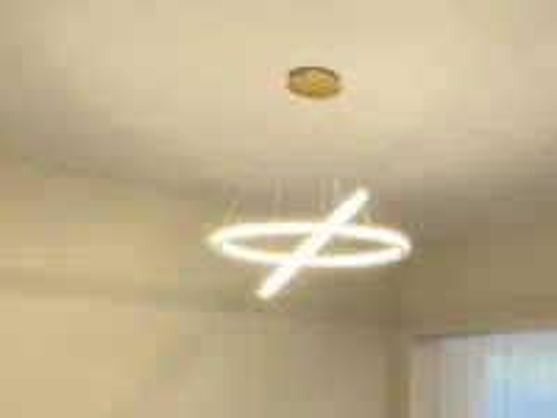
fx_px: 788
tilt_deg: -0.3
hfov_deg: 37.6
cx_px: 440
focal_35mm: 49
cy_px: 419
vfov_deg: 27.9
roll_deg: -1.1
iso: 160
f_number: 2.2
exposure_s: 1/100
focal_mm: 2.22
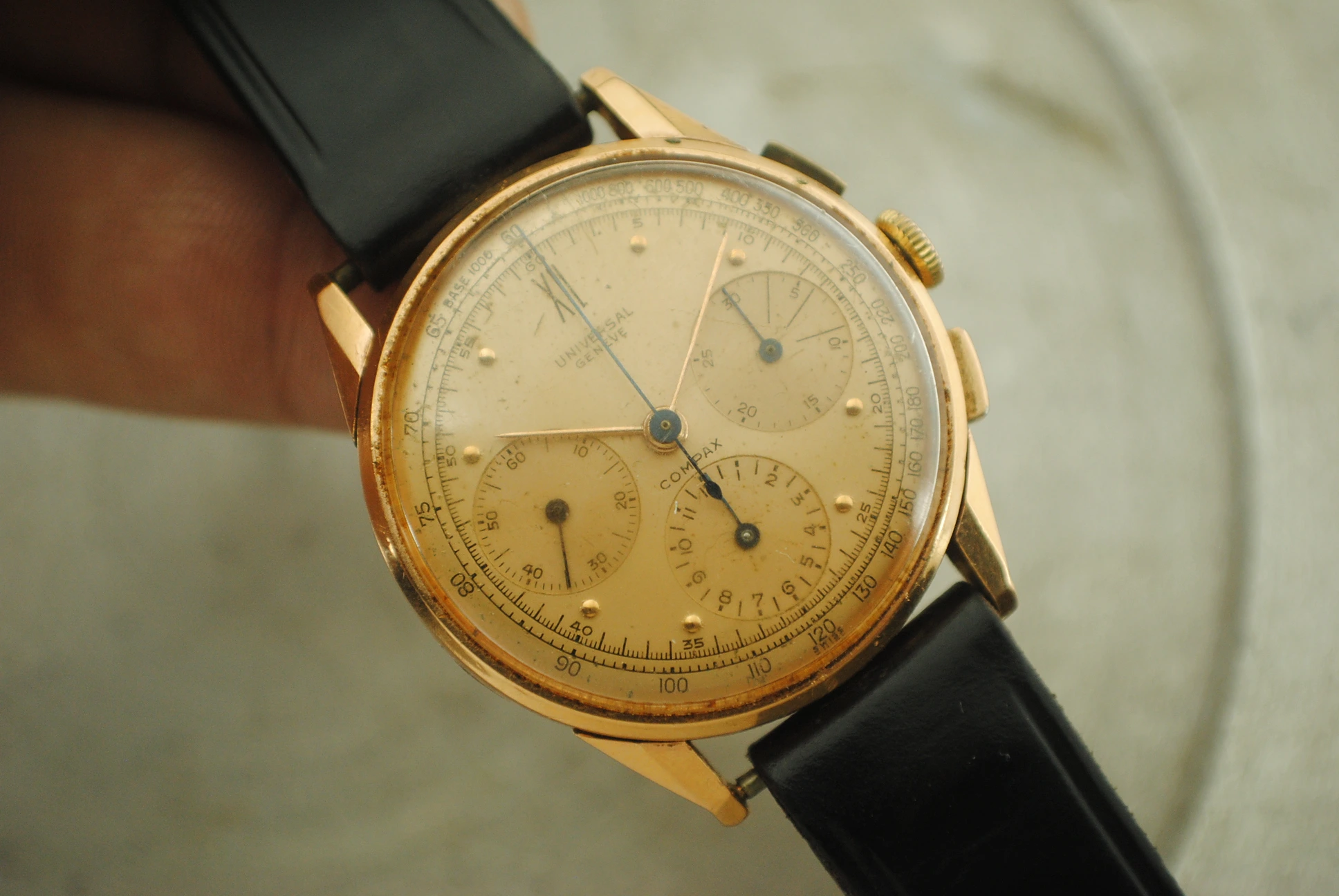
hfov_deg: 26.0
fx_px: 2905
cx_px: 670
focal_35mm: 78
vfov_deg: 17.5
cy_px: 448
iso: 400
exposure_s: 1/200
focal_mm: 52
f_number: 5.6
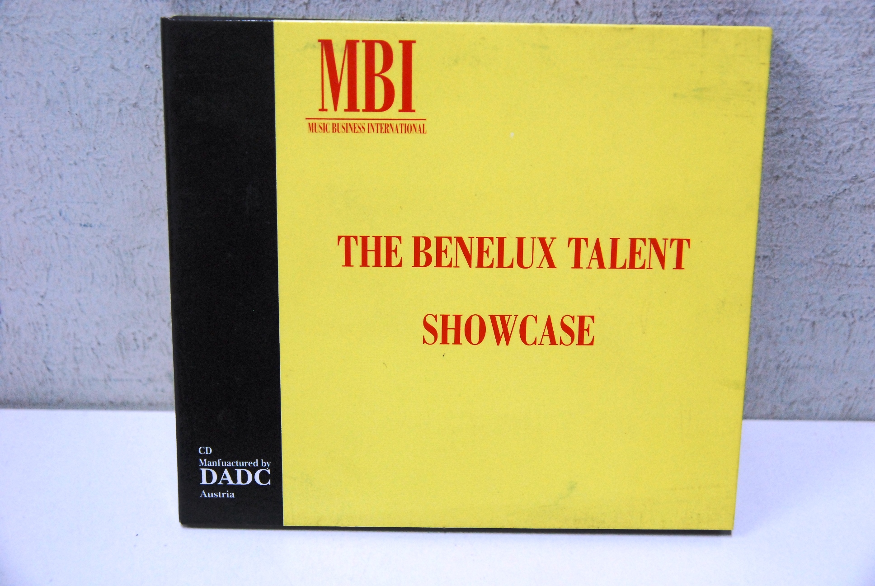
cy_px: 293
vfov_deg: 25.1
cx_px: 438
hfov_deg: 36.8
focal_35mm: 54
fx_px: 1314
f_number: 5.6
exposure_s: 1/60
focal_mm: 36
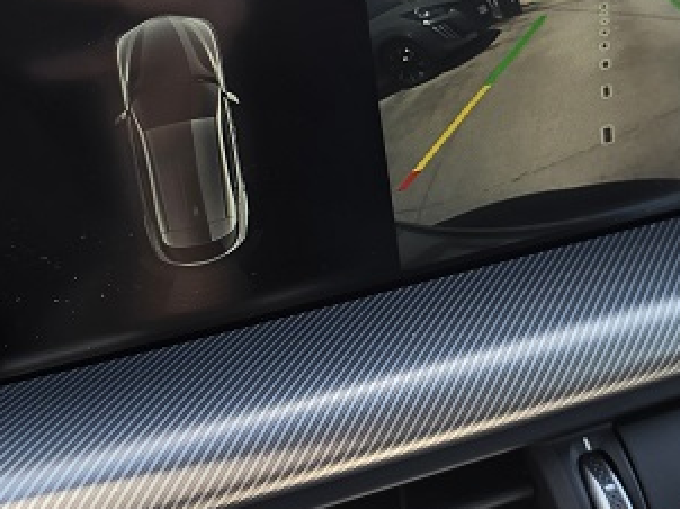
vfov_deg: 23.8
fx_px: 1197
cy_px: 155
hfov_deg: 31.6
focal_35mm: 61
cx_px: 408
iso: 12
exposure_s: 1/178
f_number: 1.4
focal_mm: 6.5
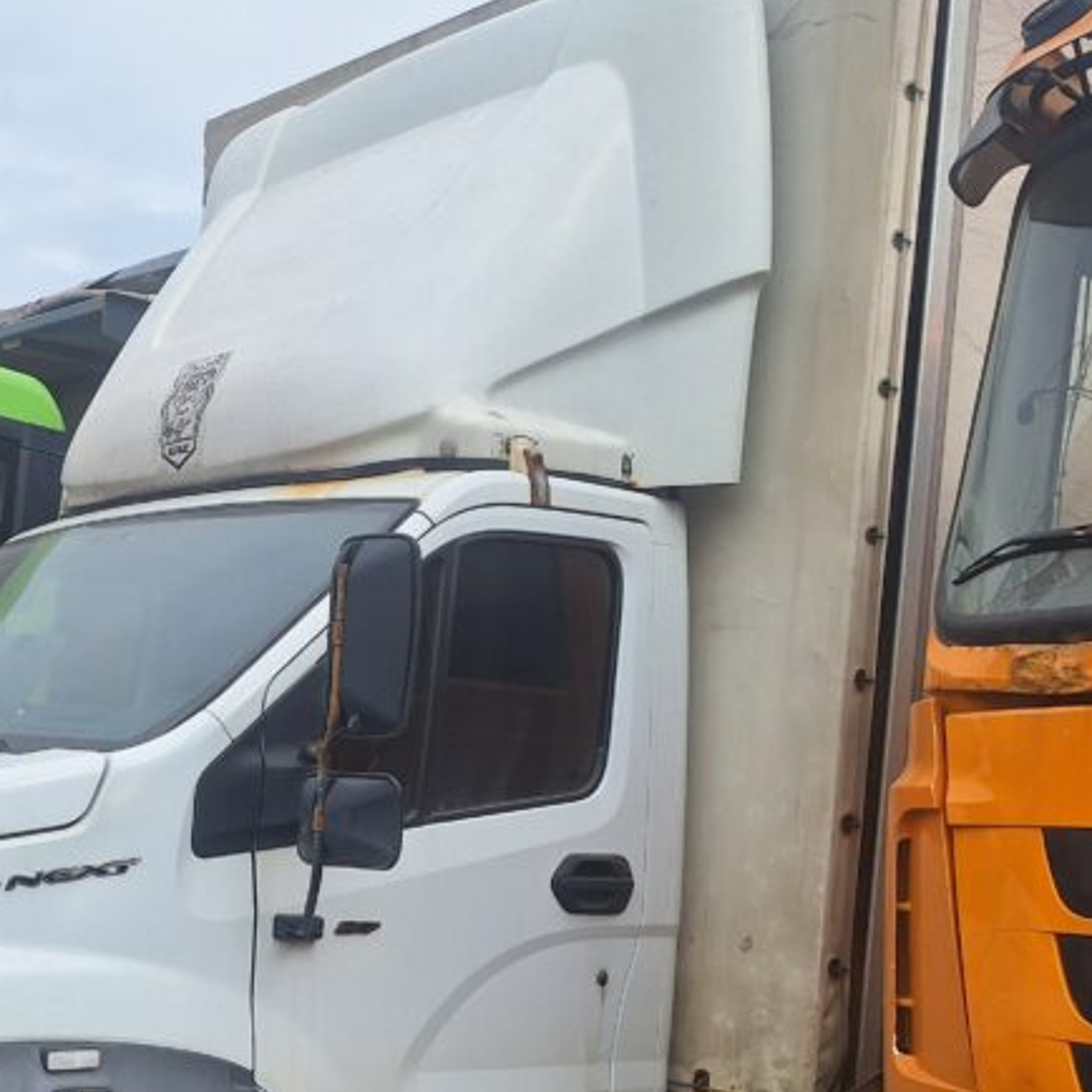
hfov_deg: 34.1
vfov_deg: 34.8
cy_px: 788
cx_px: 186
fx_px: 1713
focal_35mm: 48
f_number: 1.8
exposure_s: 1/2075
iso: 40
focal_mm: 5.54
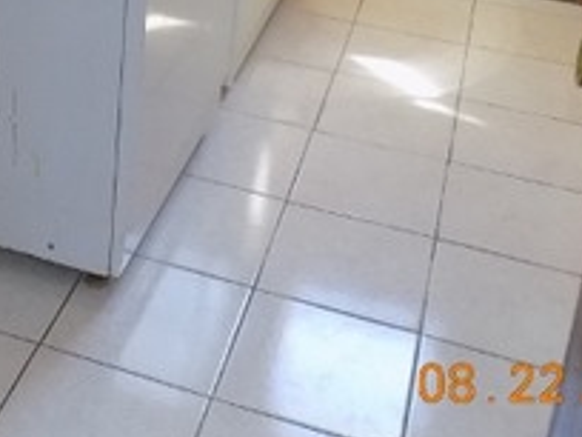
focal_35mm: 72
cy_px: -143
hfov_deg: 26.3
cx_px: 77
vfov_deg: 18.8
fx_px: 1211
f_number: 3.1
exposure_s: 1/30
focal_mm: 4
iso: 200
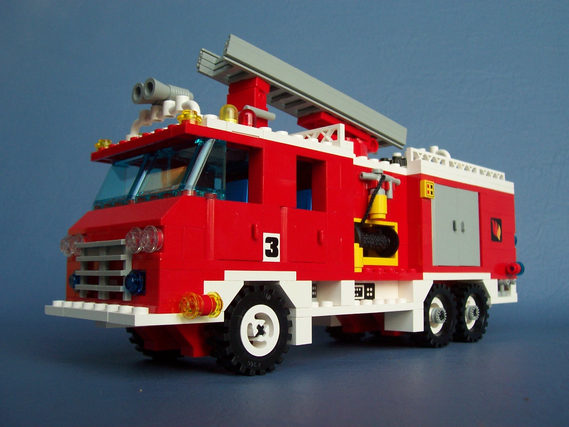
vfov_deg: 38.7
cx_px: 284
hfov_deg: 50.1
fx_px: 608
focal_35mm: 37
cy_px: 214
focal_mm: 5.6
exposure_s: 1/45
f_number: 2.8
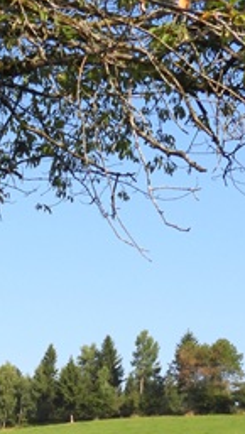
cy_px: 431
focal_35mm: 89
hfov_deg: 13.5
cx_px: 8
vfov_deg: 23.0
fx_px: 1026
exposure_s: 1/1250
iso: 100
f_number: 3.2
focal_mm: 5.4
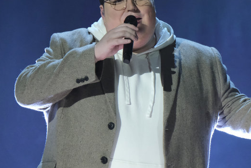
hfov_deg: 2.0
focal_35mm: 1027
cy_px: 100
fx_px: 7160
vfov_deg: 1.3
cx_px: 229
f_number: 5.6
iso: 5000
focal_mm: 359.6
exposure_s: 1/160
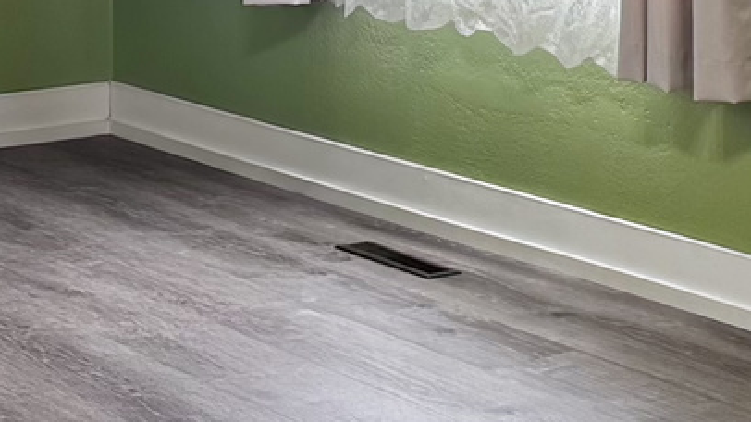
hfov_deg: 16.3
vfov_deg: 8.9
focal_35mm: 132
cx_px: 353
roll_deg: +0.4
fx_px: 2628
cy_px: -230
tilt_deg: -2.3
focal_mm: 6.76
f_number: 1.78
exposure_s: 1/120
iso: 160
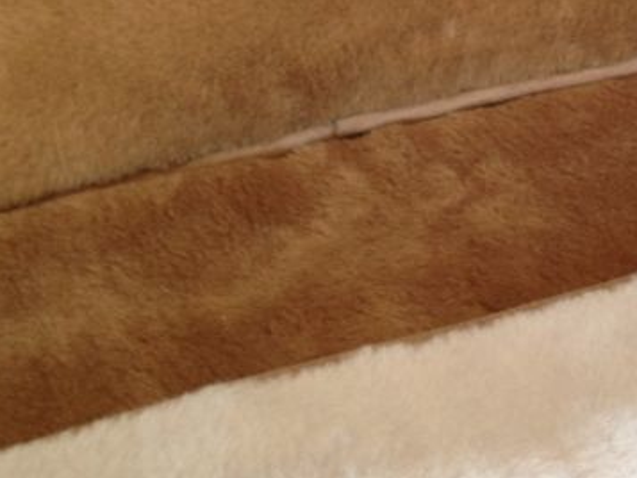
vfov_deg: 19.8
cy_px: 159
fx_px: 1362
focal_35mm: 74
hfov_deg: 25.6
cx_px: 557
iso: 64
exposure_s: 1/24
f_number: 2.4
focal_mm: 4.12
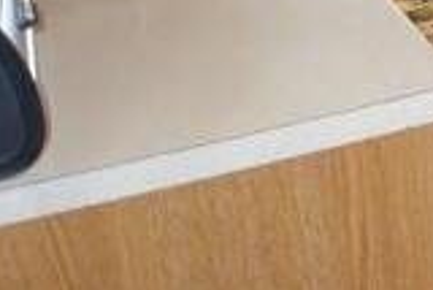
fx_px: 1625
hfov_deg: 13.8
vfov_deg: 9.7
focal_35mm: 135
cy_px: -213
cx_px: 731
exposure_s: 1/80
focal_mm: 22
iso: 400
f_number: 3.8
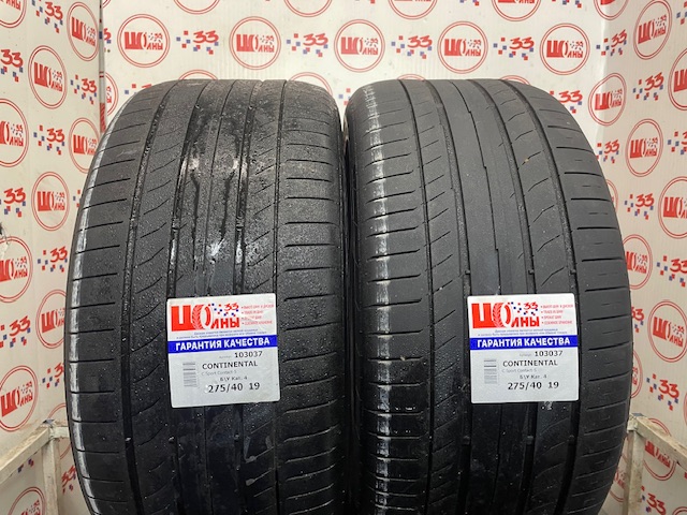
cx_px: 344
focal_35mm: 26
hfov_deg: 67.3
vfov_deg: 53.1
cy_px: 258
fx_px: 516
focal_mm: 4.2
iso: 160
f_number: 1.6
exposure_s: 1/50
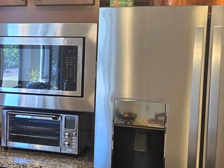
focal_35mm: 76
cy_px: 87
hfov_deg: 24.2
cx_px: -13
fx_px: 492
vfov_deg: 19.4
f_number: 1.8
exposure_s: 1/120
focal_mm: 5.4
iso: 100
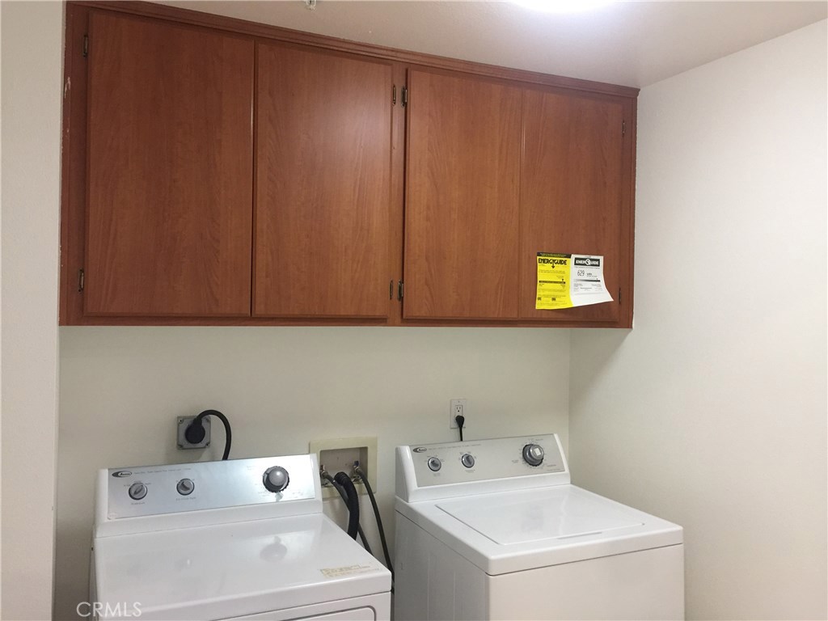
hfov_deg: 61.7
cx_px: 414
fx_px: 694
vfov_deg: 48.2
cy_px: 310
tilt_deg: +0.1
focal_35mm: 29
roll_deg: -2.4
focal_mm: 4.15
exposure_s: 1/15
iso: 100
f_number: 2.2
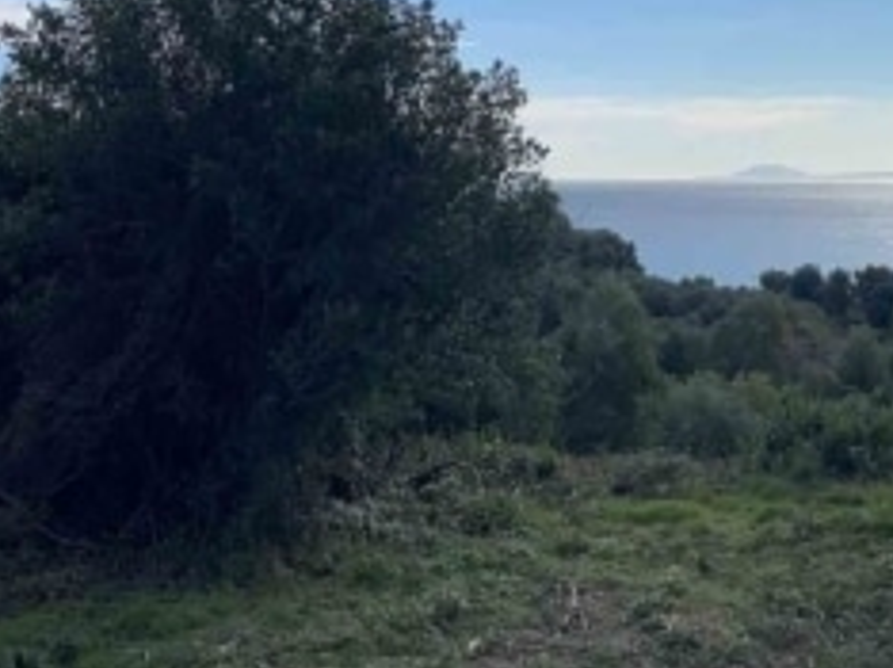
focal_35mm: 65
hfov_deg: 27.0
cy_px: 428
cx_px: 1015
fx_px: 1675
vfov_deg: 22.5
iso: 32
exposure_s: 1/5556
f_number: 1.6
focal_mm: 4.2
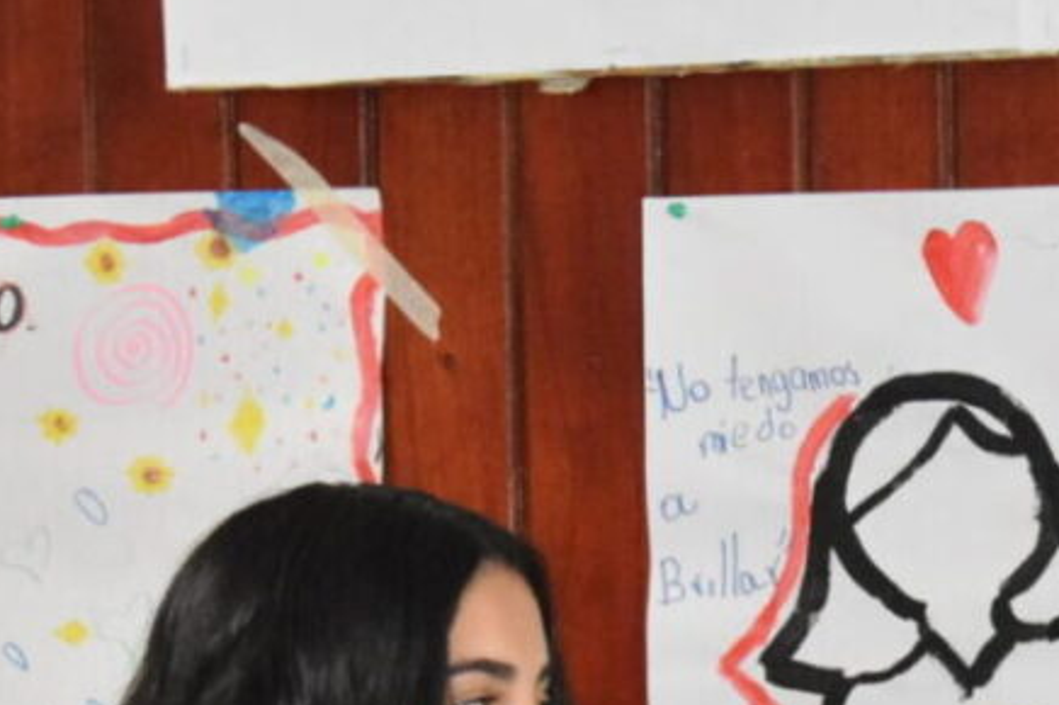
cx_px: 1346
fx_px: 9463
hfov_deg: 6.4
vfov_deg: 4.2
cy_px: 1164
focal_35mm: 322
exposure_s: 1/60
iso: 2500
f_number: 5.6
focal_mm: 55
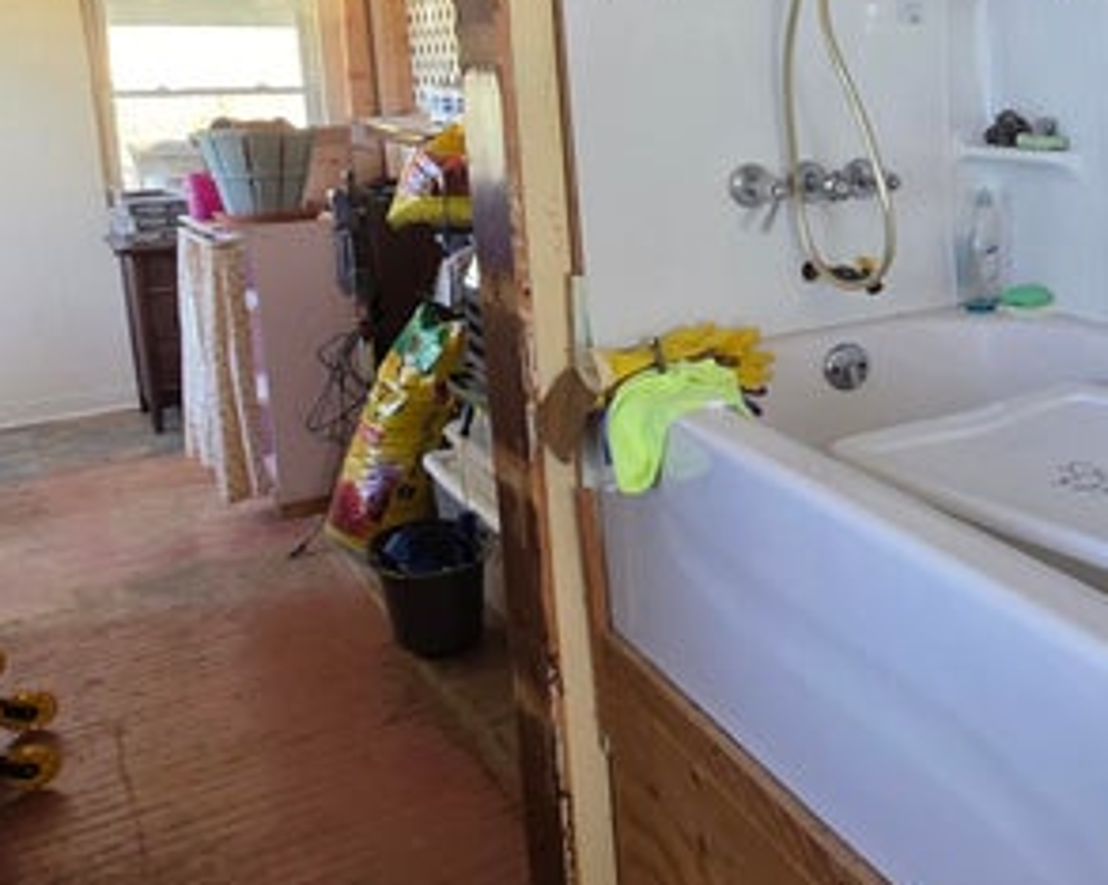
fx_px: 1213
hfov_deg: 40.9
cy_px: 246
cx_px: 1178
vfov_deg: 39.3
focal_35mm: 37
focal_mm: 2.2
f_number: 1.9
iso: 250
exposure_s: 1/60
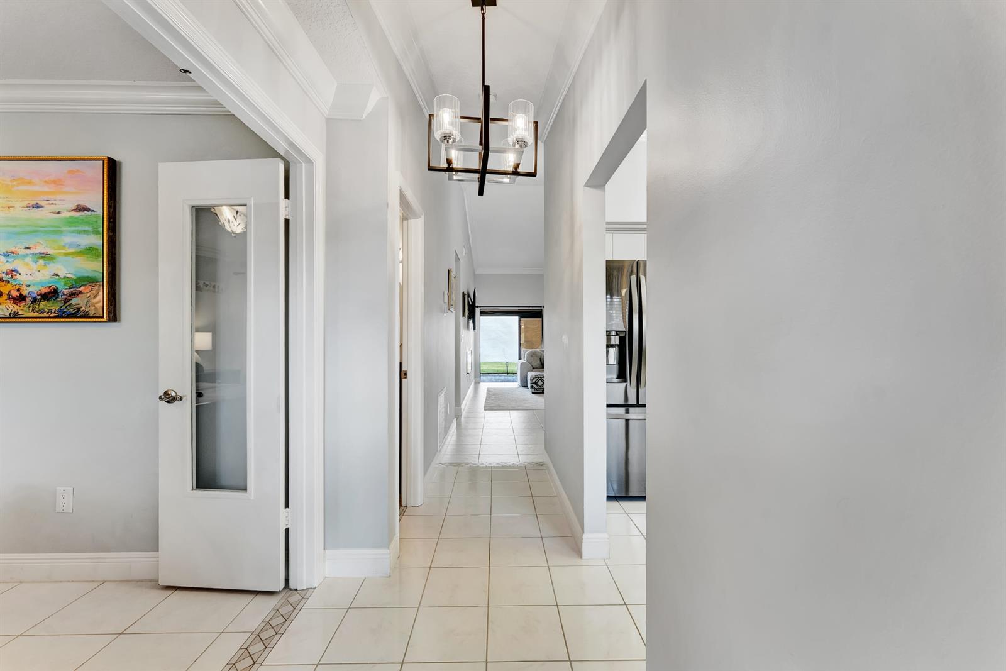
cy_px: 336
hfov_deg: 104.2
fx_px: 391
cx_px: 503
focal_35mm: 14
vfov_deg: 81.2
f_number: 9
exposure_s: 1/20
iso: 400
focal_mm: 14
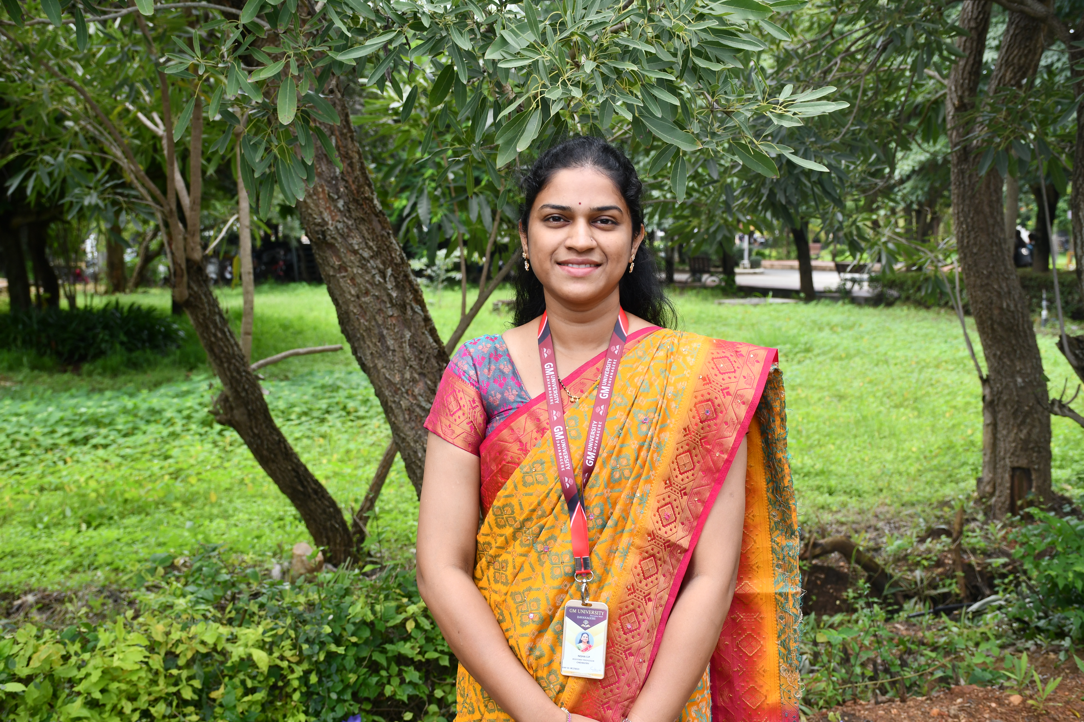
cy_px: 361
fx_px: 1566
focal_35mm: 52
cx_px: 542
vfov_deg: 26.0
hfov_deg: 38.2
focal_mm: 35
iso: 200
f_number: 5.6
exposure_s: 1/250
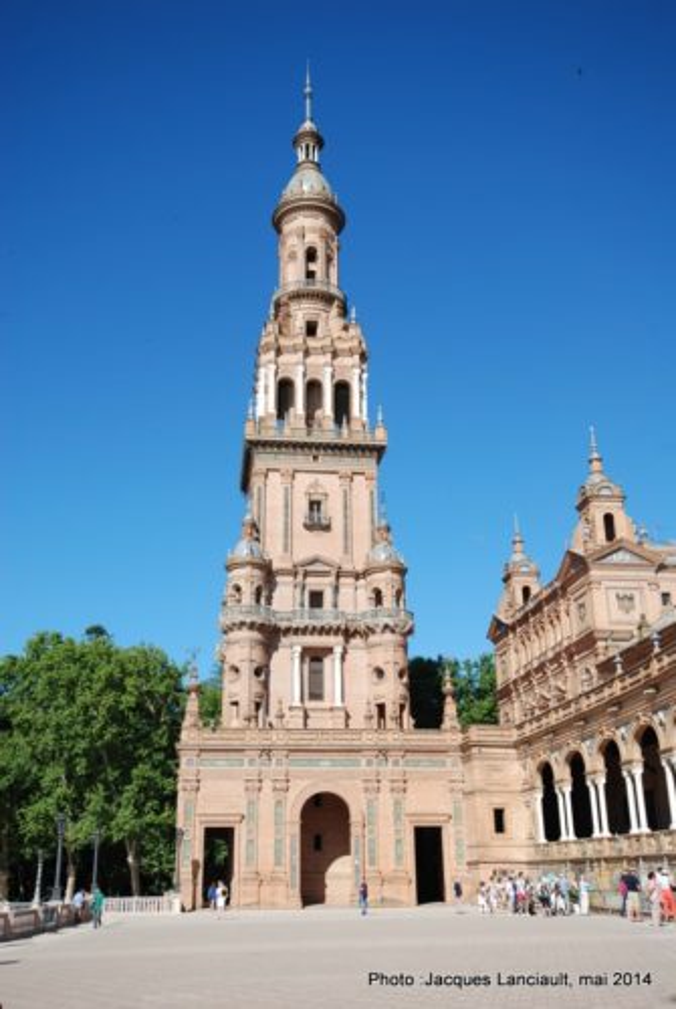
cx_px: 338
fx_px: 1010
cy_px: 504
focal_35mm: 36
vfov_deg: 53.1
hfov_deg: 37.0
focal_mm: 24
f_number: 7.1
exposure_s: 1/200
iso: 100
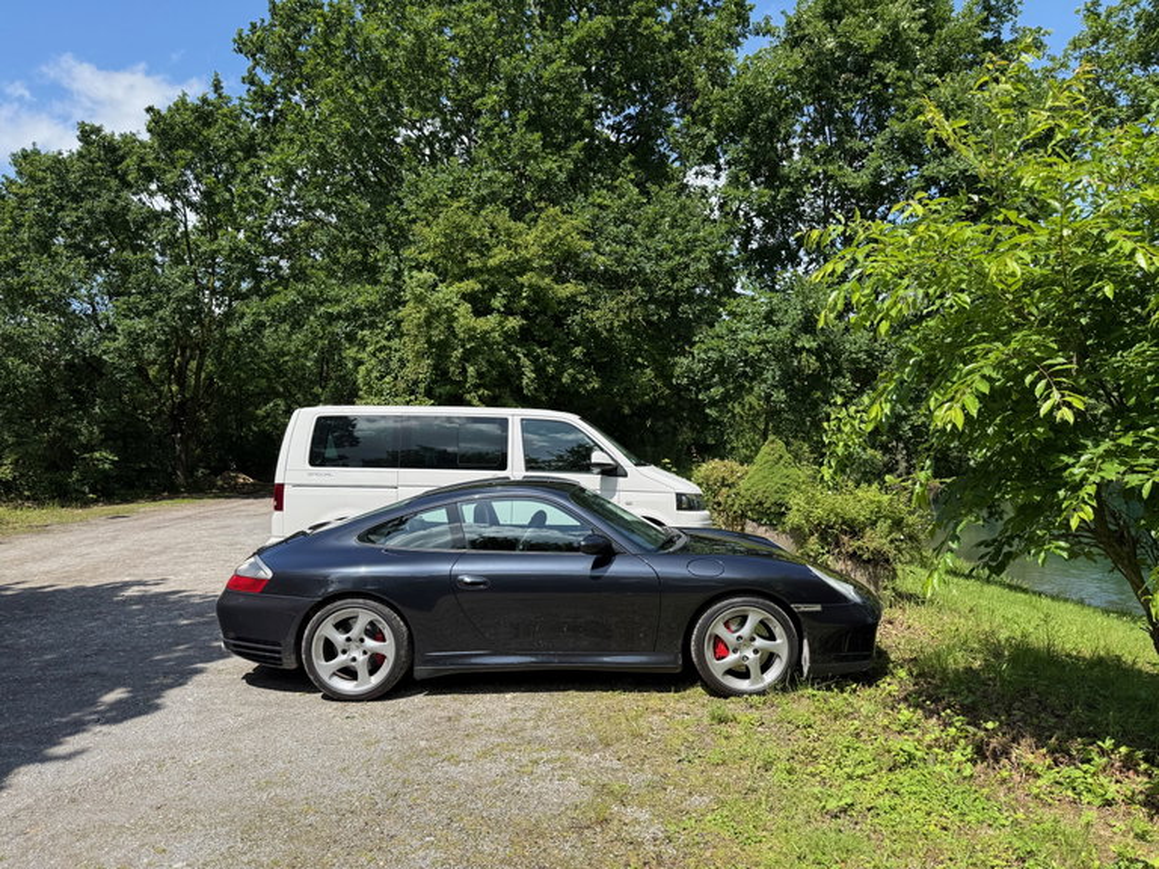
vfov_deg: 56.8
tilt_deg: +0.4
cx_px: 580
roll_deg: +2.6
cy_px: 434
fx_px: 804
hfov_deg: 71.6
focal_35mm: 24
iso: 100
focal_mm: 6.76
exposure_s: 1/3021
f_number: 1.78
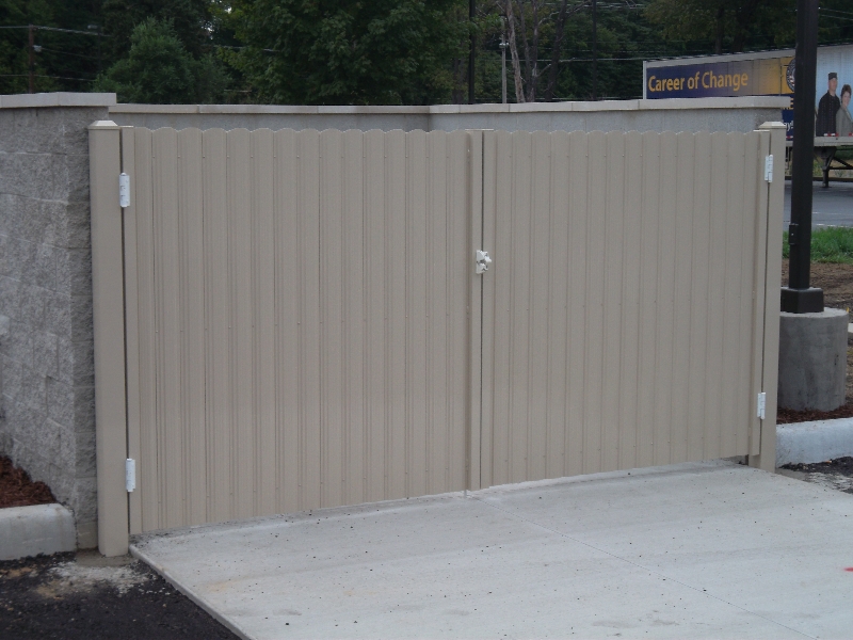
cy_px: 320
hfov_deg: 30.7
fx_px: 1552
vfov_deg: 23.3
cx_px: 426
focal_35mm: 63
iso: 80
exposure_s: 1/105
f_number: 5.6
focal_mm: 11.2
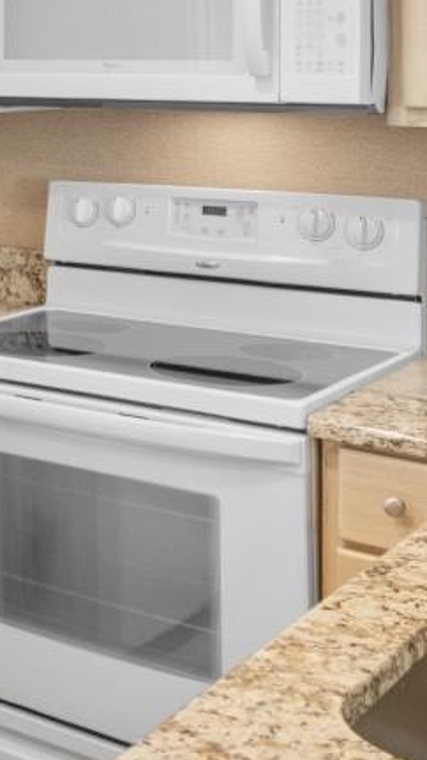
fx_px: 1350
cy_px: 12
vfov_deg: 29.5
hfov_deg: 15.6
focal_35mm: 67
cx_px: -318
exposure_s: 1/2
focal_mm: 11.5
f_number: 4.8
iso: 100
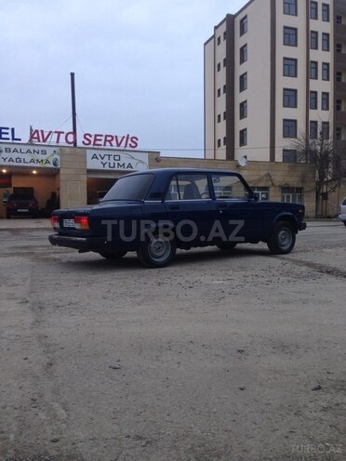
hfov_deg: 42.9
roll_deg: -0.6
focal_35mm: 33
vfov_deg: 55.4
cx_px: 173
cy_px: 230
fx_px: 440
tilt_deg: -1.0
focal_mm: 4.12
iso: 64
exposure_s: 1/60
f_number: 2.4
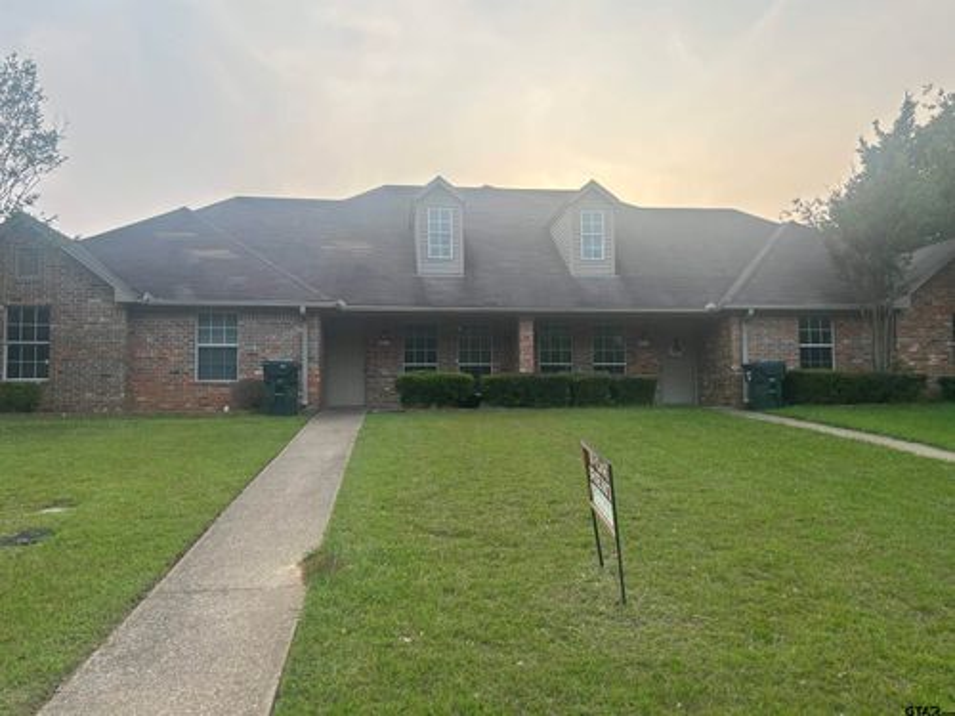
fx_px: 717
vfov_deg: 53.1
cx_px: 478
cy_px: 358
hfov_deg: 67.3
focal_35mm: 26
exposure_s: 1/949
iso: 50
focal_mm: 5.7
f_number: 1.5
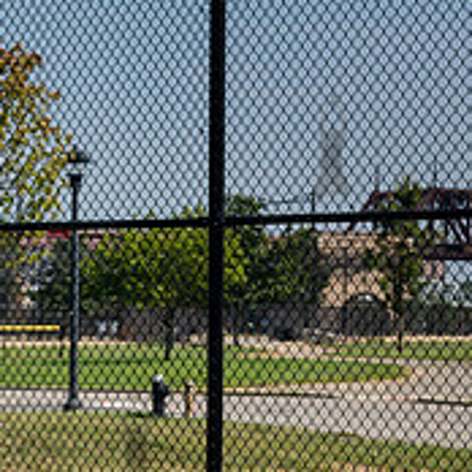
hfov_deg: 10.9
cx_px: -99
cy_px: 542
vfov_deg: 10.9
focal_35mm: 158
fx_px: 2437
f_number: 4.5
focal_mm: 45
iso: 320
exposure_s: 1/2000
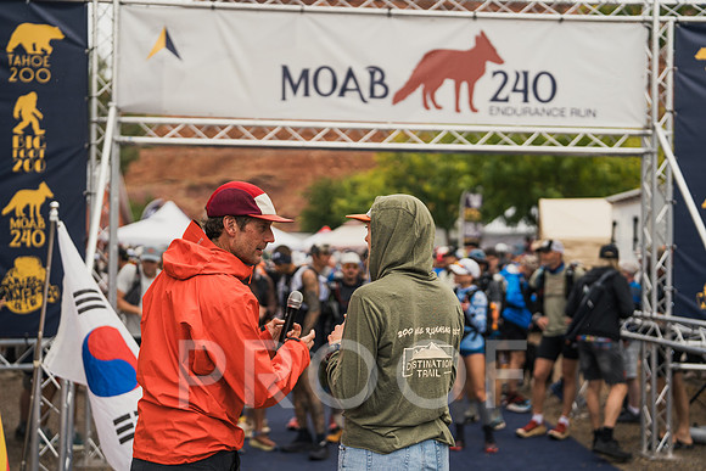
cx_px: 353
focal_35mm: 50
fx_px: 981
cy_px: 236
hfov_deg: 39.6
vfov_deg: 27.0
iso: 400
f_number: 2
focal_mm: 50
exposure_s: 1/4000
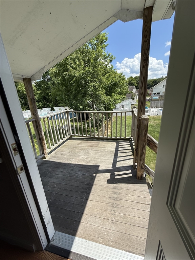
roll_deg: +3.8
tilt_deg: -16.7
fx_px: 105
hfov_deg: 85.7
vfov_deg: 102.1
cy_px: 130
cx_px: 98
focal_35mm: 14
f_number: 2.2
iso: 50
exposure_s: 1/1211
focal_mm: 2.22
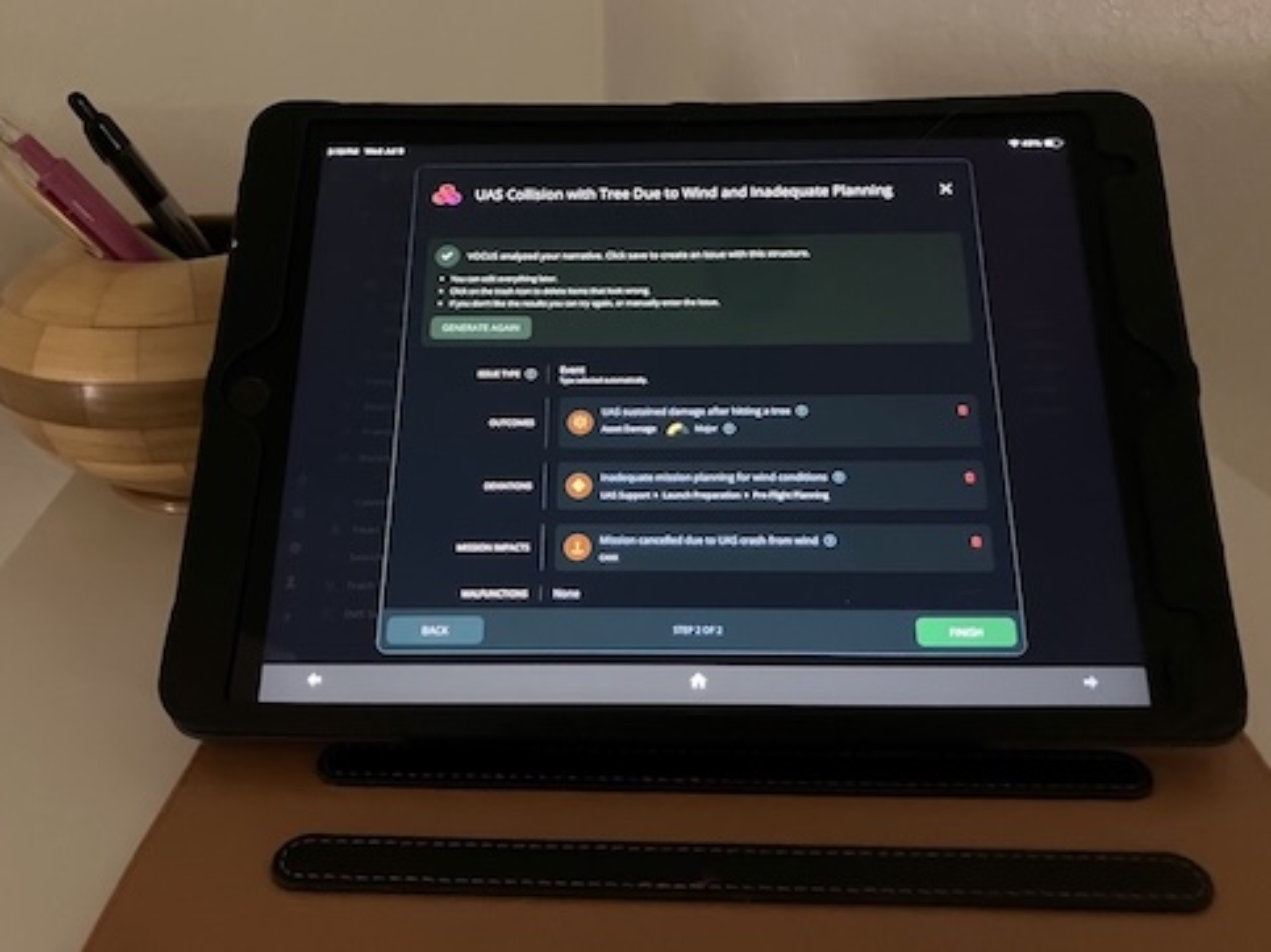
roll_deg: +0.2
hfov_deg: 61.7
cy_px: 464
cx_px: 629
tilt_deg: -27.1
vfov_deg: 48.2
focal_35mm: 29
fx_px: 1065
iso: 1000
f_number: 1.8
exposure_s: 1/15
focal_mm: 3.99
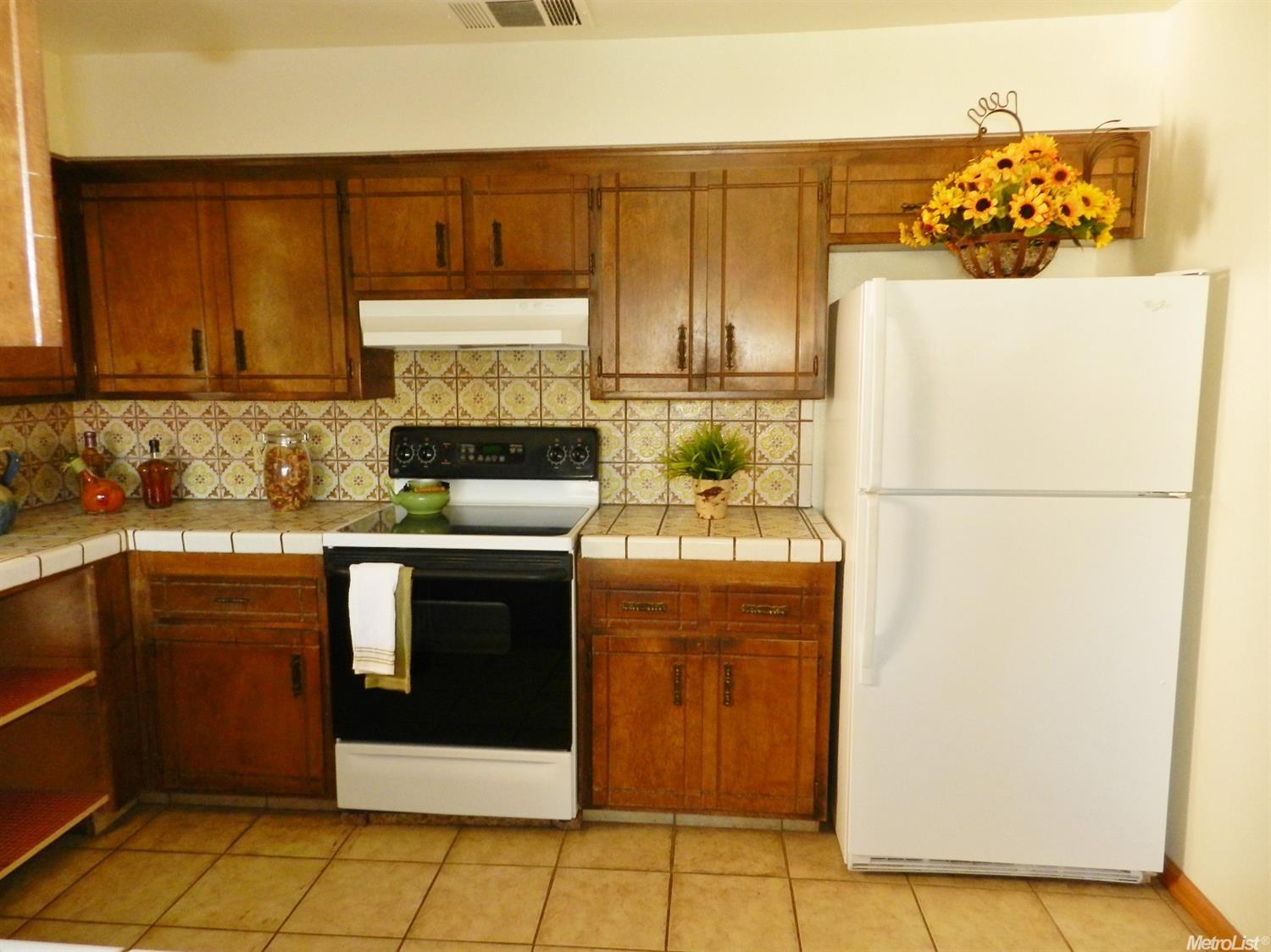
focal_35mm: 23
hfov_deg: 73.9
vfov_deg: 58.9
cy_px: 476
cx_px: 636
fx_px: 844
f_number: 3.4
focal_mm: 4
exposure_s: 1/25
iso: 400
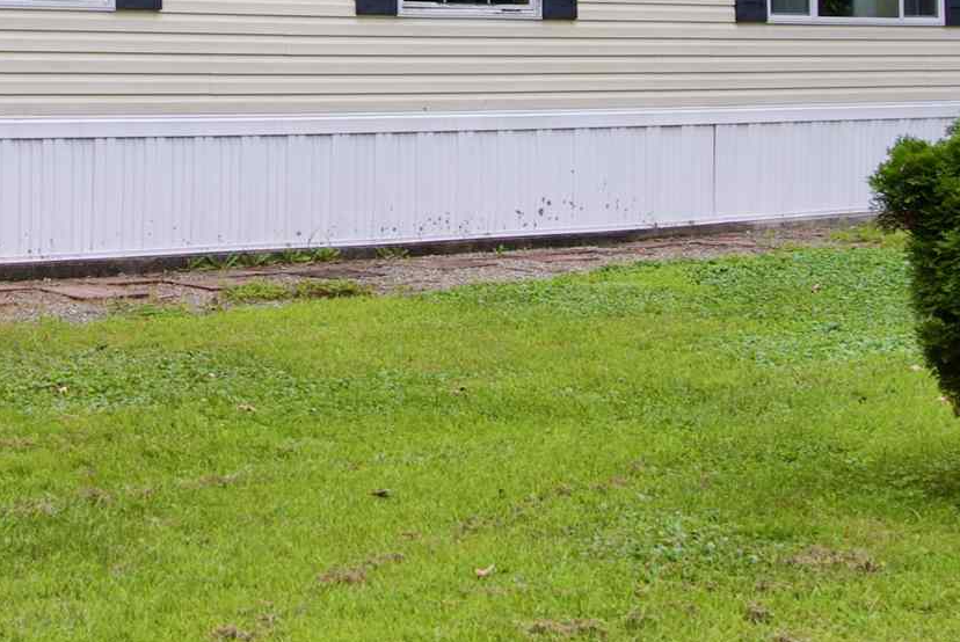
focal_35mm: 89
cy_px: -108
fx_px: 2376
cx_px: 292
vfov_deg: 14.9
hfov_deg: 22.7
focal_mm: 24
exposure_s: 1/125
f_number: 5.6
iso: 100
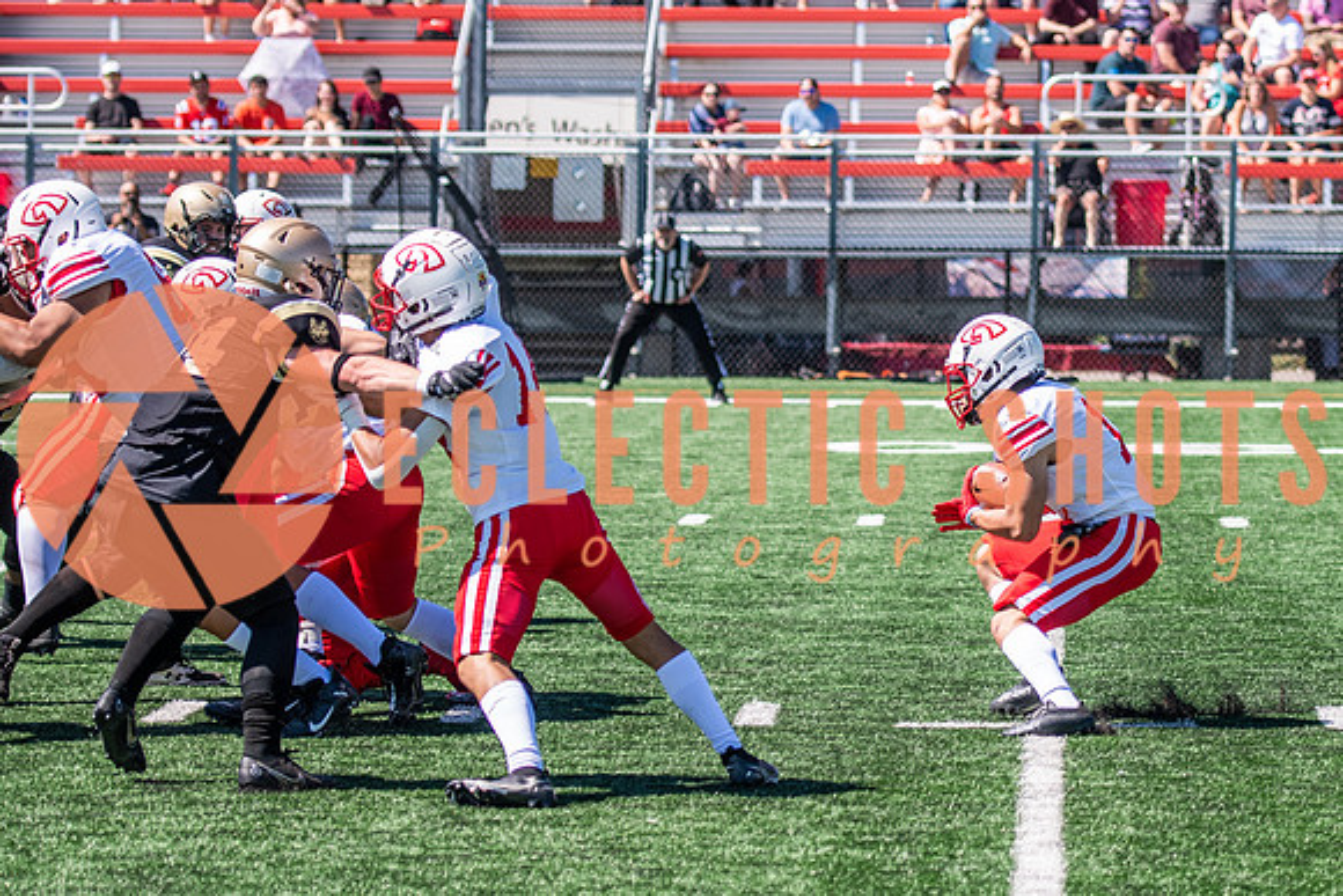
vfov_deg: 6.8
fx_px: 7513
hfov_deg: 10.2
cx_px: 1048
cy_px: 448
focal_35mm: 201
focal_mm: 86
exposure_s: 1/2000
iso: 160
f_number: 2.8
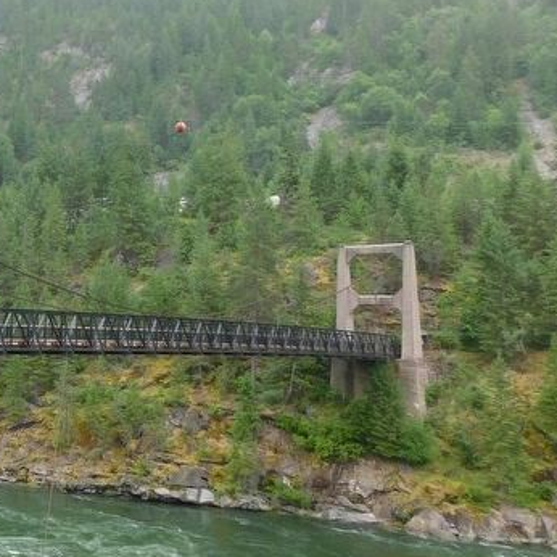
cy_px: 217
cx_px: -76
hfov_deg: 31.4
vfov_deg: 35.9
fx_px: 856
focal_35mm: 47
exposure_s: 1/200
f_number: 3
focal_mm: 4
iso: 125
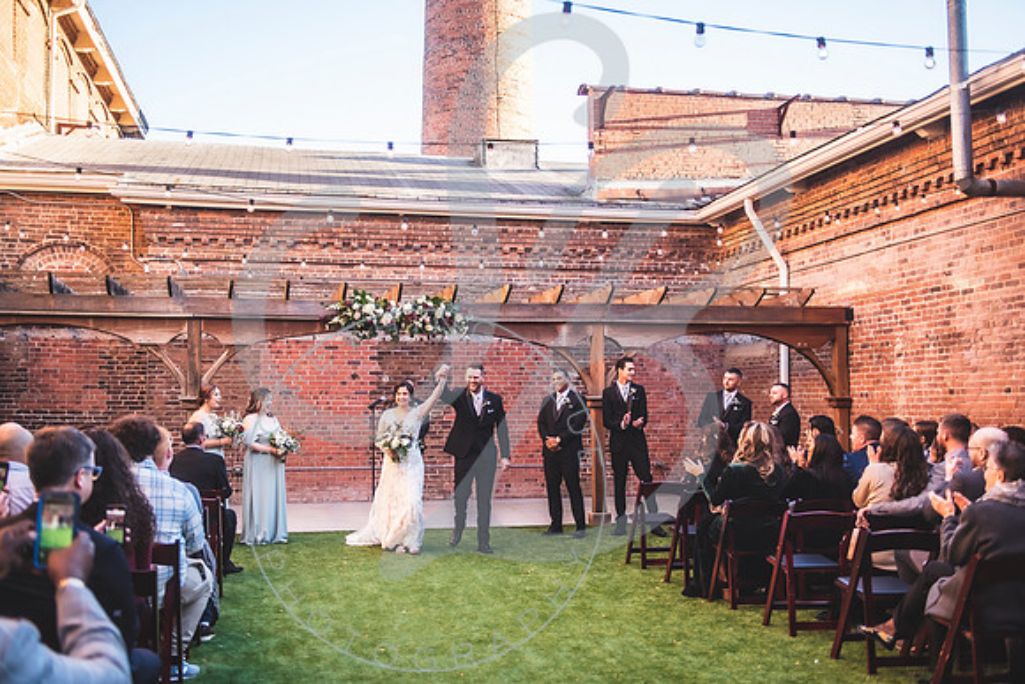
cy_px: 342
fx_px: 1125
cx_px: 512
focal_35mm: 40
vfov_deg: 33.8
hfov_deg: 49.0
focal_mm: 38
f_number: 2.8
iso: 100
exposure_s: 1/160
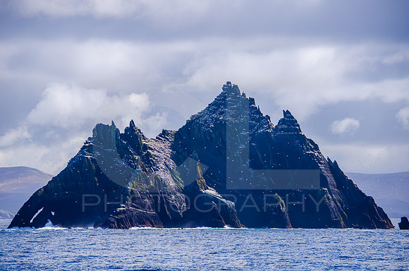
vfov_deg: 6.6
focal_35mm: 208
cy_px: 136
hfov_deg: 9.9
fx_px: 2357
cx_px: 204
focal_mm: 135
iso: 500
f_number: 5.6
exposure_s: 1/2000
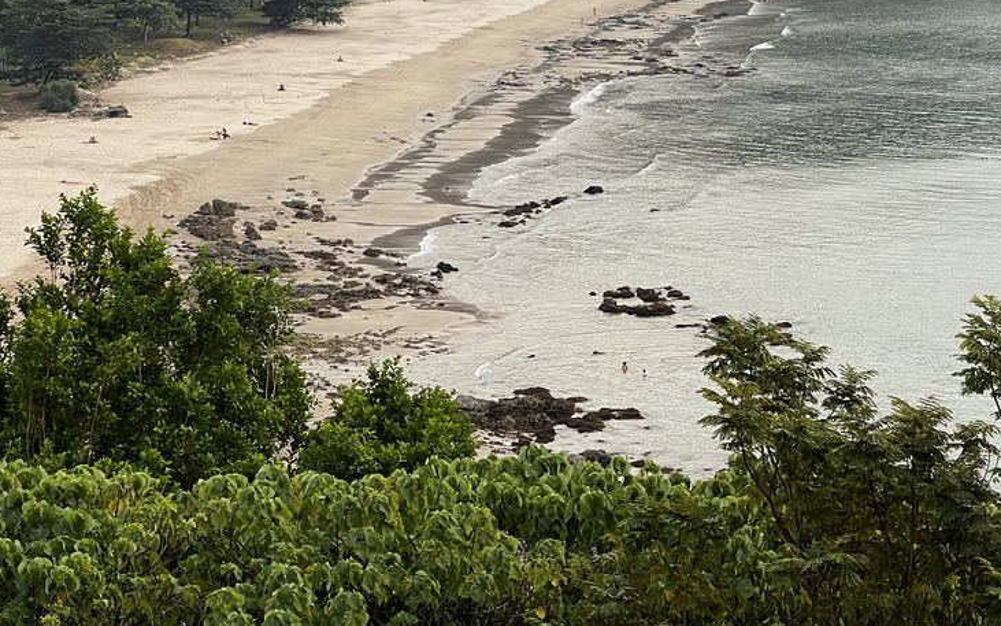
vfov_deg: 9.8
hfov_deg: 15.5
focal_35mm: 134
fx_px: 3656
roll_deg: +0.5
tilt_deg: -4.5
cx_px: 779
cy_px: 105
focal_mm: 9
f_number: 2.8
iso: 40
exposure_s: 1/99
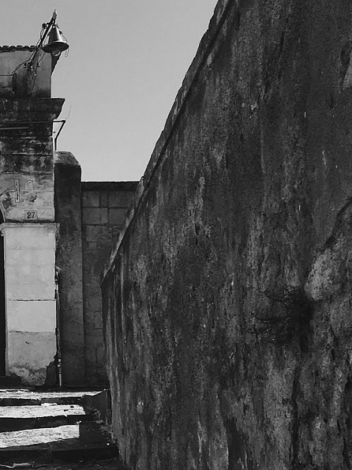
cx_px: -100
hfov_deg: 17.7
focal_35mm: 78
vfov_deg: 24.8
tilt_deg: +6.8
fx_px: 1058
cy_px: 334
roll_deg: +0.6
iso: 25
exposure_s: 1/2198
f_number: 2.2
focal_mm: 4.15
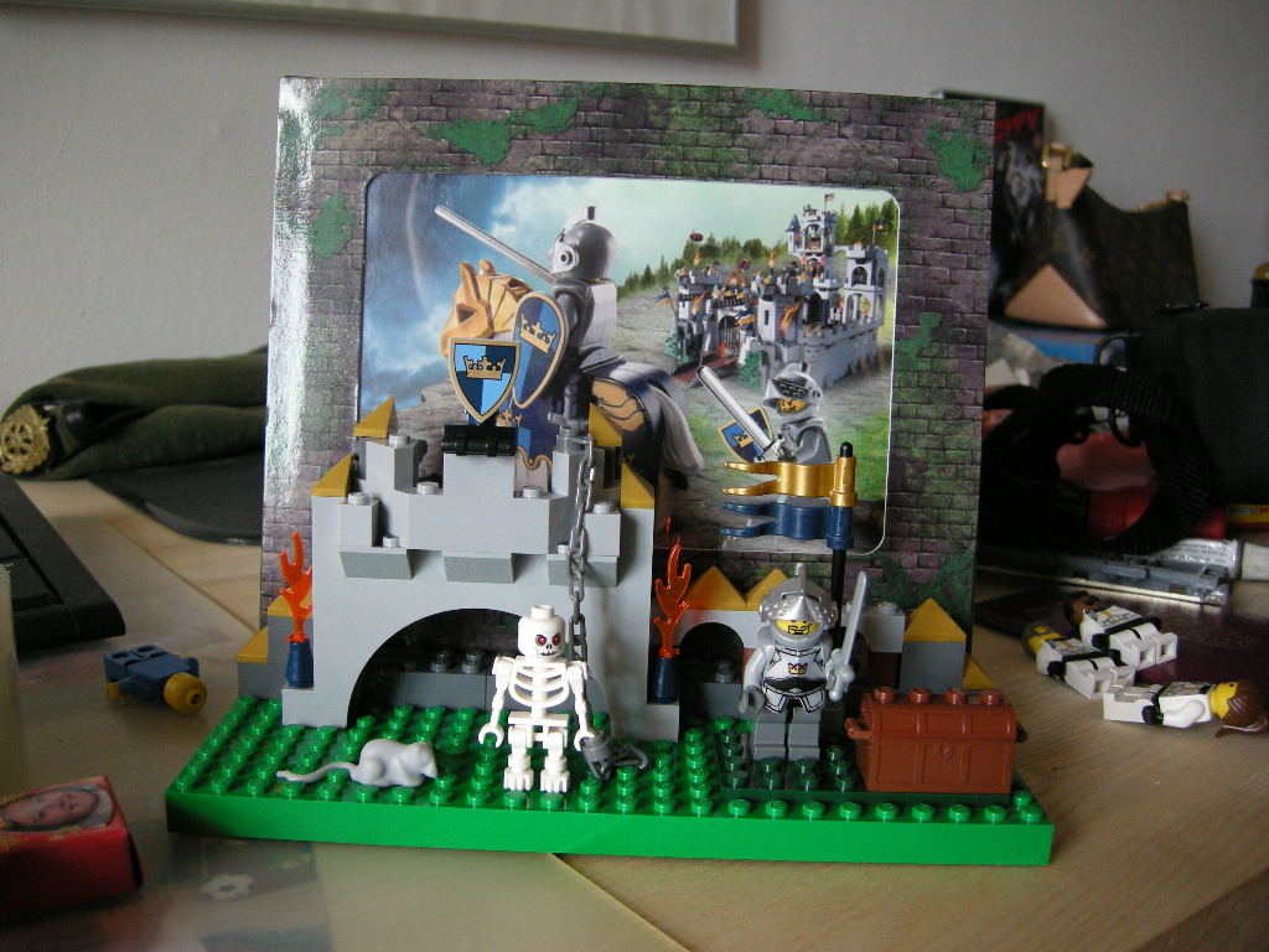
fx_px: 1320
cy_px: 476
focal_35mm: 36
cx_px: 634
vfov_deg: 39.7
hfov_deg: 51.4
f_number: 2.7
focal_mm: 7.5
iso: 209
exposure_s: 1/64.7
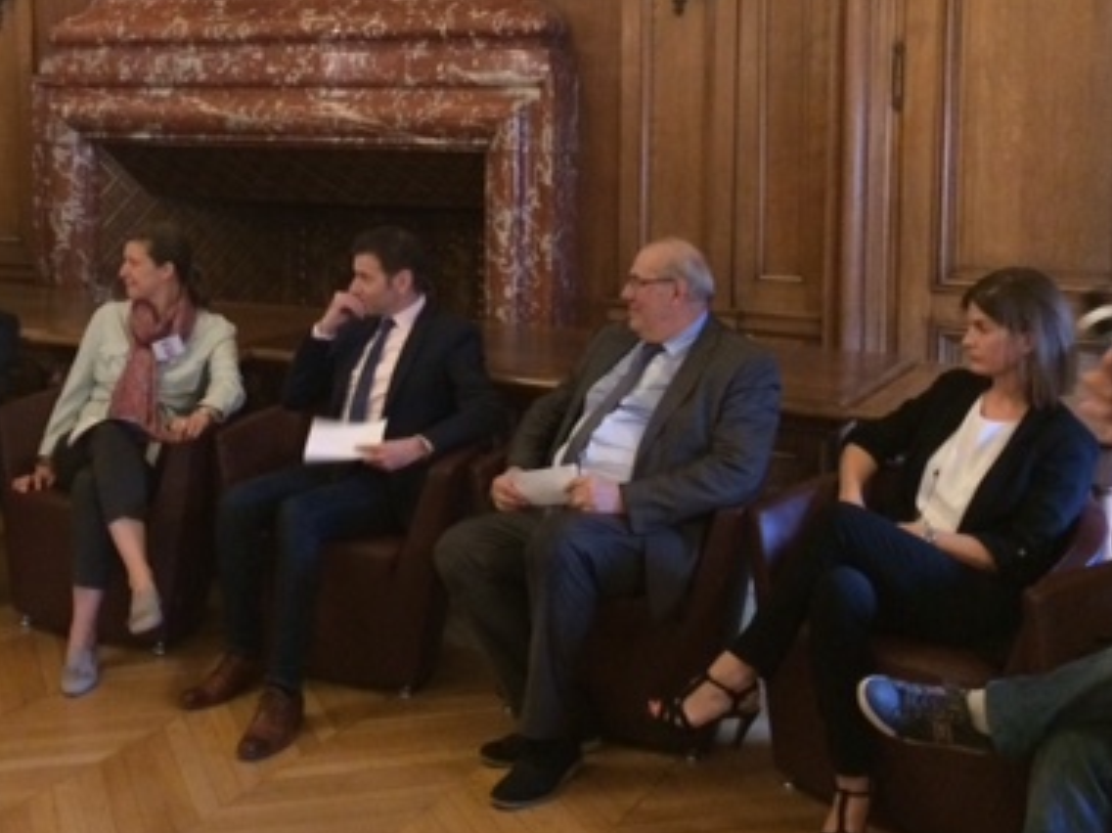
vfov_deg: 29.3
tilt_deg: -6.0
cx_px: 446
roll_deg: -1.0
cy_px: 243
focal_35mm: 49
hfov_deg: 38.8
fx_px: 1574
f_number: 2.2
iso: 320
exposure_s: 1/17
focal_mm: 4.15
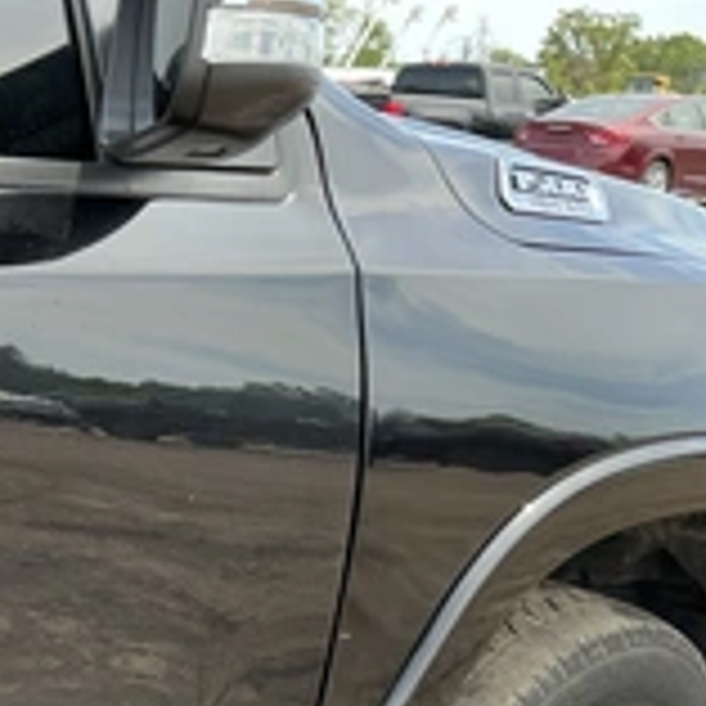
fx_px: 1454
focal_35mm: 63
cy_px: 661
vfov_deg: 26.2
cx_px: -135
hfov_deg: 24.7
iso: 25
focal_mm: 3
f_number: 1.8
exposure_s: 1/241
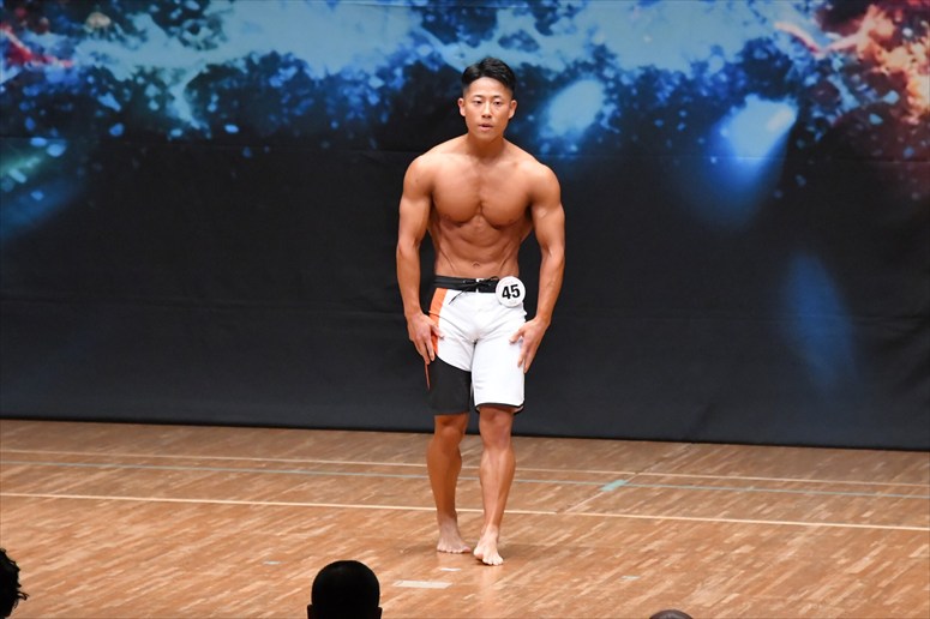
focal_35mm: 270
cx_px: 465
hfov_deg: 7.6
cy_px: 310
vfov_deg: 5.1
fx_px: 6972
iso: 8000
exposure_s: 1/400
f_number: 5.6
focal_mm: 180
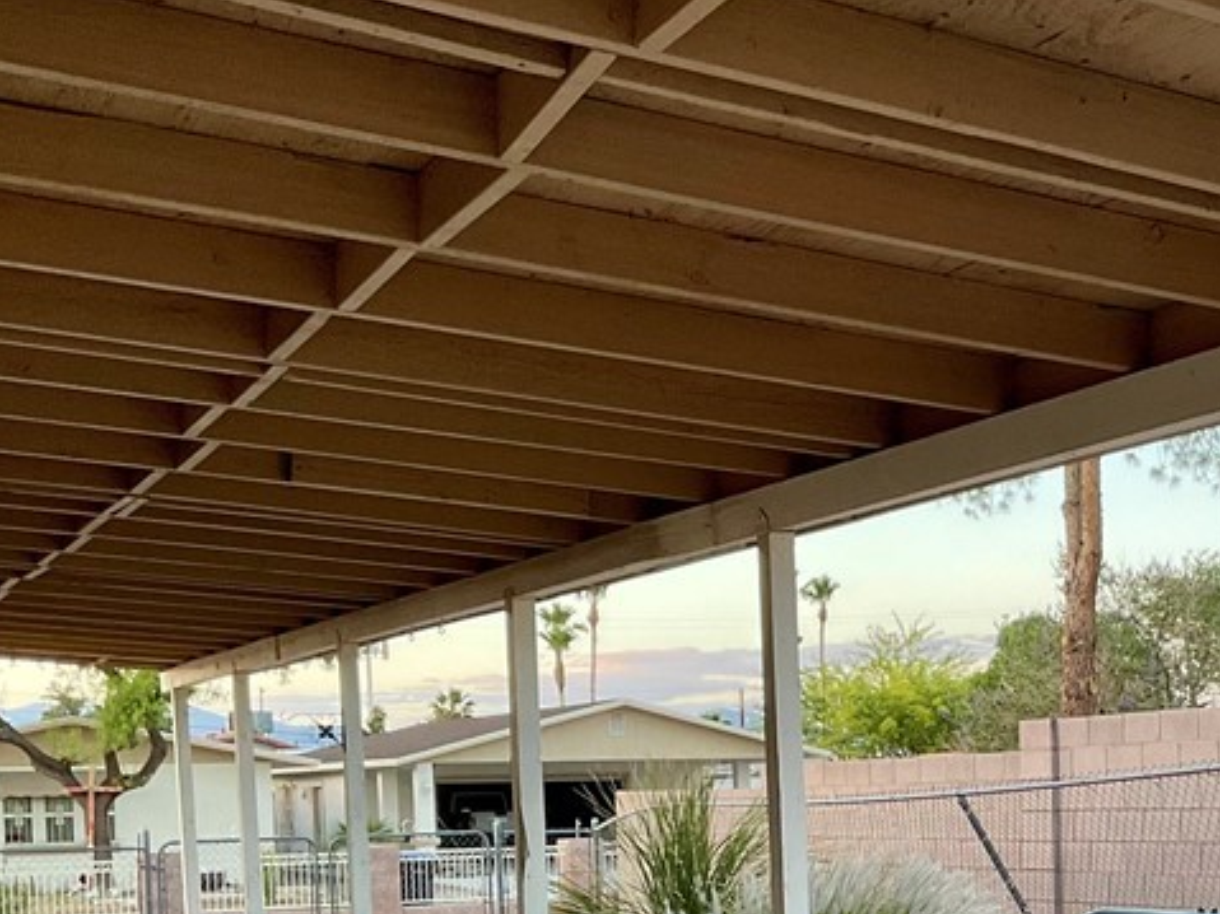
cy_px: 871
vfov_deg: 22.9
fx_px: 2185
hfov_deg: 30.0
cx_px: 1072
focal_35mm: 62
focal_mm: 3
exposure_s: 1/60
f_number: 1.8
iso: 64
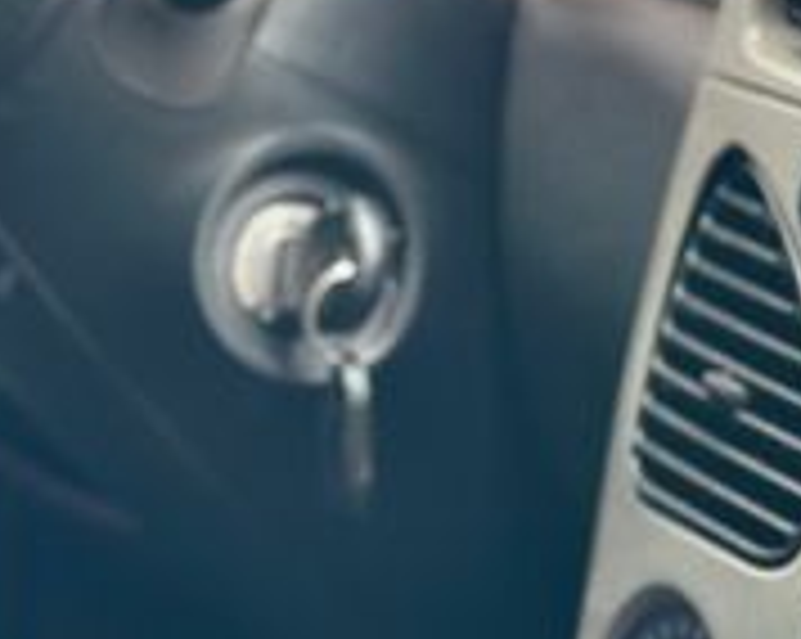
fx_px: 2936
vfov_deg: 12.4
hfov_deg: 15.3
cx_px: 734
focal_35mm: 124
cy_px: 369
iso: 125
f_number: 1.78
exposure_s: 1/129
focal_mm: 6.86
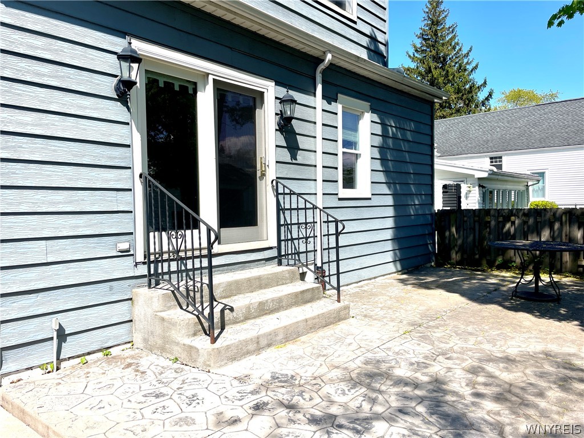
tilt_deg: -2.3
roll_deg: +1.7
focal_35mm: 26
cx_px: 292
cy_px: 219
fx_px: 439
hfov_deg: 67.3
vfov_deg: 53.1
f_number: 1.6
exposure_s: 1/3731
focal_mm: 4.2
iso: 32
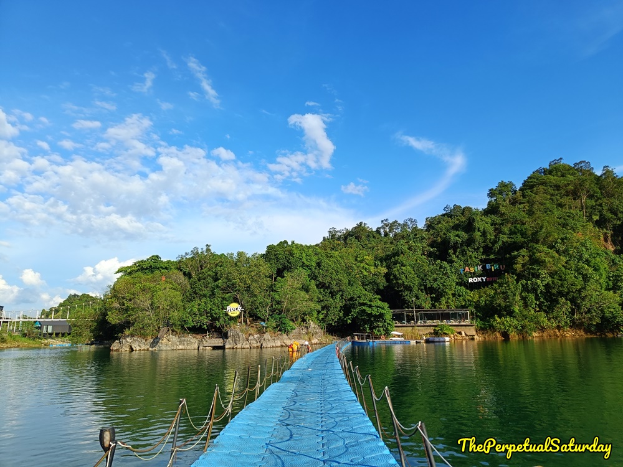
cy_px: 234
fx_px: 432
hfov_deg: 71.6
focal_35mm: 24
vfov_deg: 56.8
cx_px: 312
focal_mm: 5.59
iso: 64
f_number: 1.8
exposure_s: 1/1082
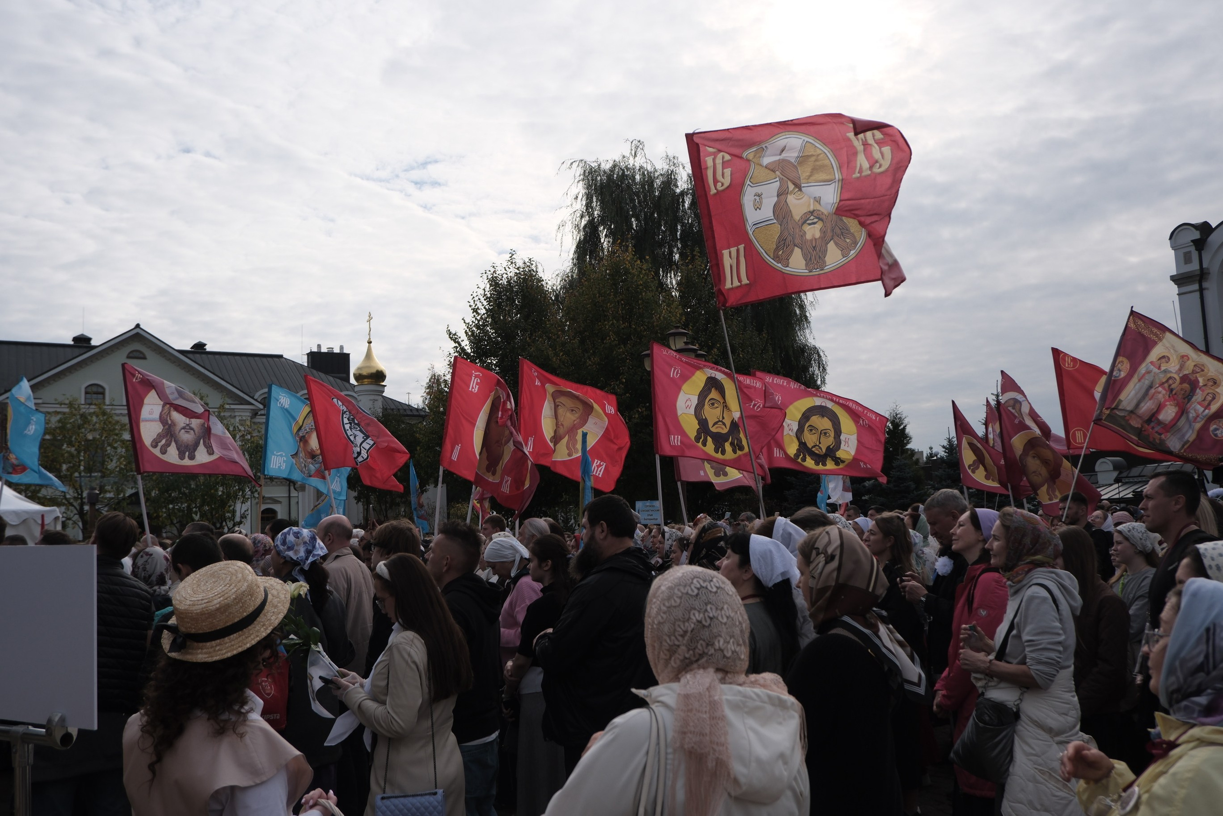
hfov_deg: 61.9
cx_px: 612
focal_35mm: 30
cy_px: 408
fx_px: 1019
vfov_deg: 43.6
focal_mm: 20.3
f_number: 4.2
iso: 250
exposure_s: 1/2400
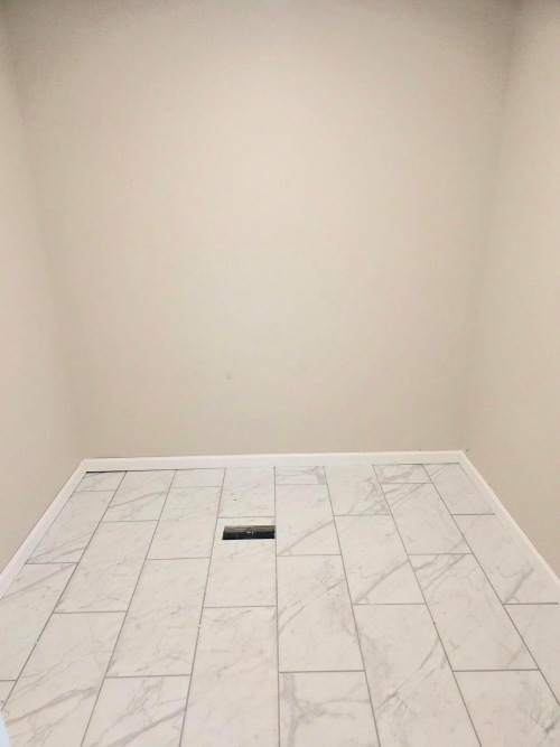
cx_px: 280
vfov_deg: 73.9
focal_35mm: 23
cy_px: 374
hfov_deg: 58.9
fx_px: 496
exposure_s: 1/120
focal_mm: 6.3
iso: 640
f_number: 1.7
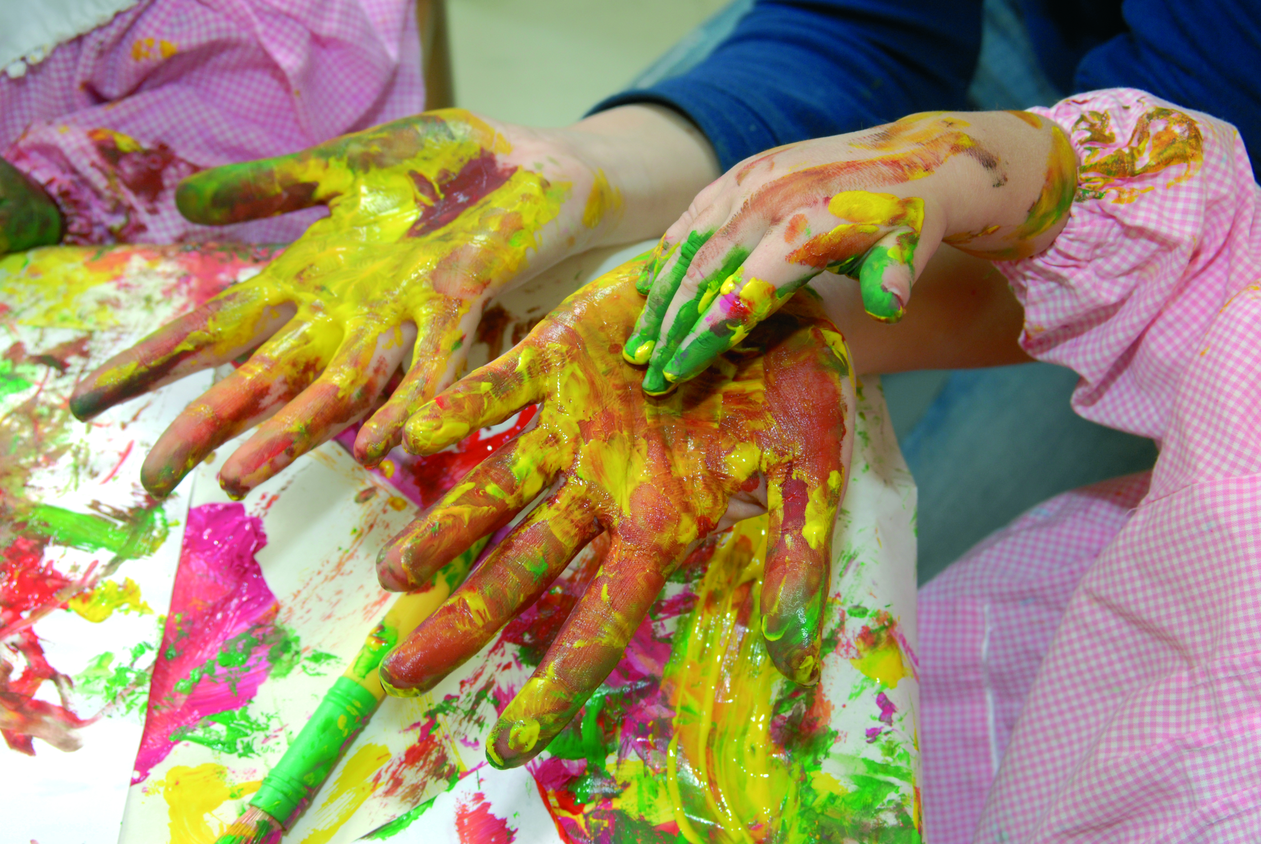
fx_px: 1999
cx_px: 630
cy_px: 422
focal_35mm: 57
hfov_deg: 35.0
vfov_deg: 23.8
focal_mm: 38
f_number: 5.6
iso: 320
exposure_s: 1/80
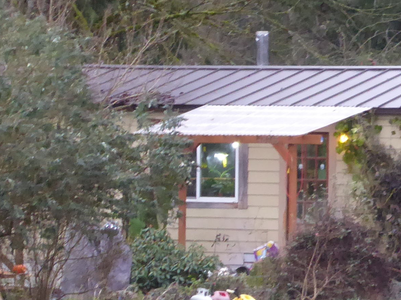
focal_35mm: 805
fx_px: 9324
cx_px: 480
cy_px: 176
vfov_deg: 1.8
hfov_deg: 2.5
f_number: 5.6
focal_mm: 38.4
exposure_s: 1/25
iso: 400
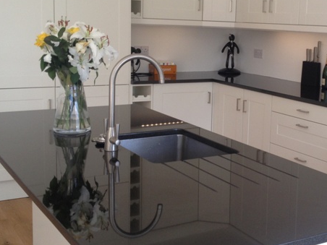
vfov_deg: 23.6
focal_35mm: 62
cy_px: 103
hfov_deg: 30.6
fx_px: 586
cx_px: 247
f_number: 2.4
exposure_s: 1/60
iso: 64
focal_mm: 4.28
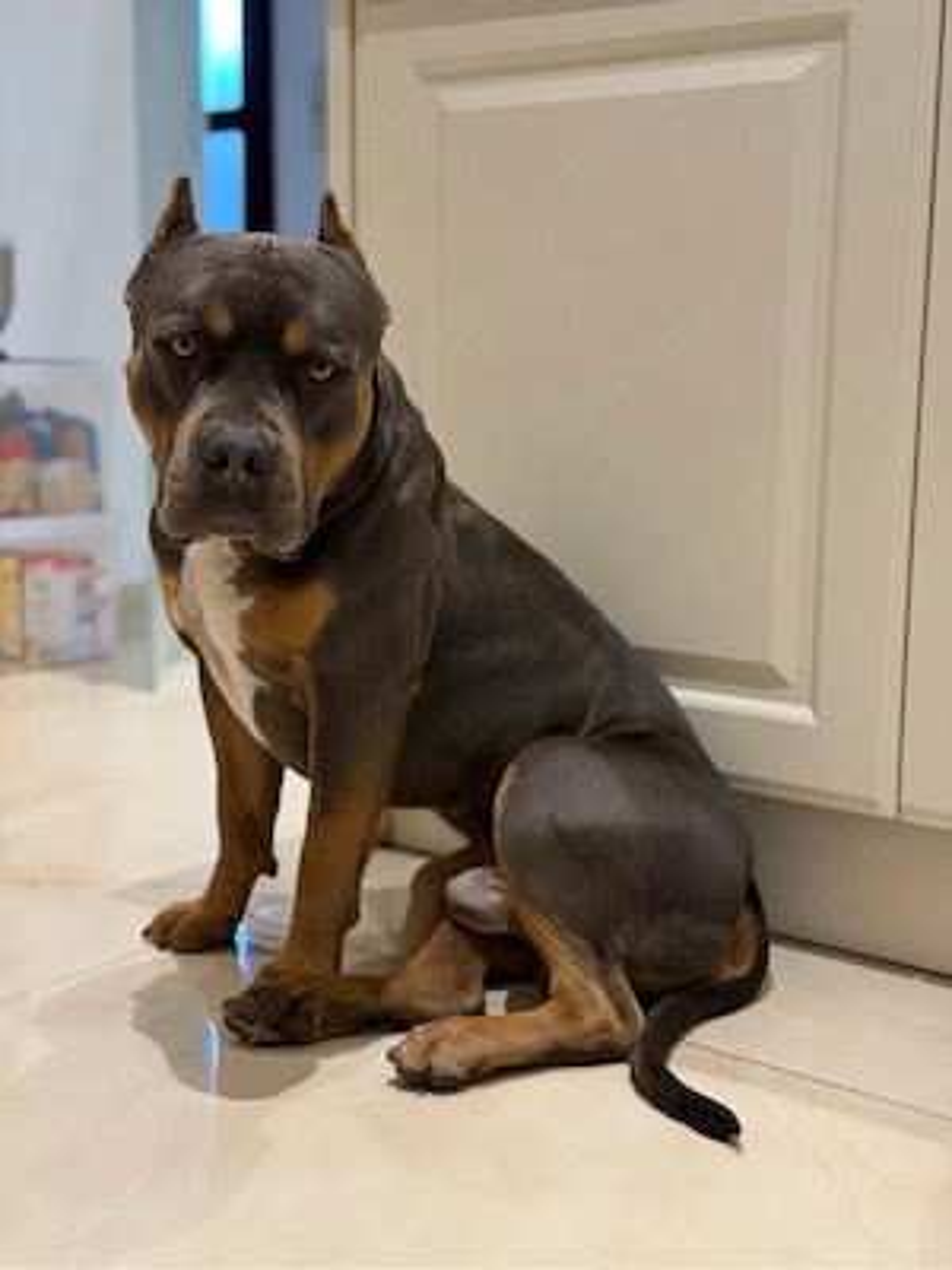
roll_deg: -0.6
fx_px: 1760
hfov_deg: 30.3
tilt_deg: -9.5
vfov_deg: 39.7
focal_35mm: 48
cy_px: 635
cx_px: 476
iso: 200
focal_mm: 6.76
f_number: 1.78
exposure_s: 1/50
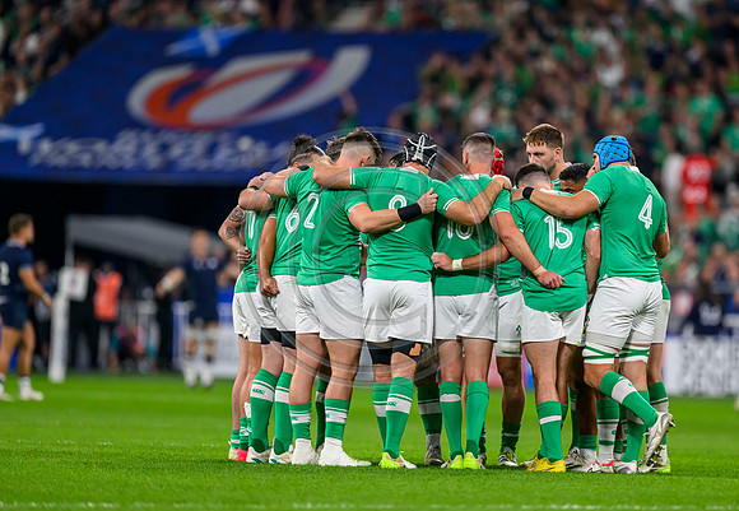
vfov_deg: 3.0
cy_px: 266
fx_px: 9863
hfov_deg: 4.3
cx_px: 444
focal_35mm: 475
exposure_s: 1/3200
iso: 3200
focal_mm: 400
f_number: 3.2
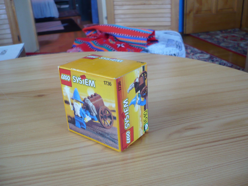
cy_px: 93
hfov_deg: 52.6
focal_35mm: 35
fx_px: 251
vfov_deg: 40.7
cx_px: 124
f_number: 2.8
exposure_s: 1/25
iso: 100
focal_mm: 5.8
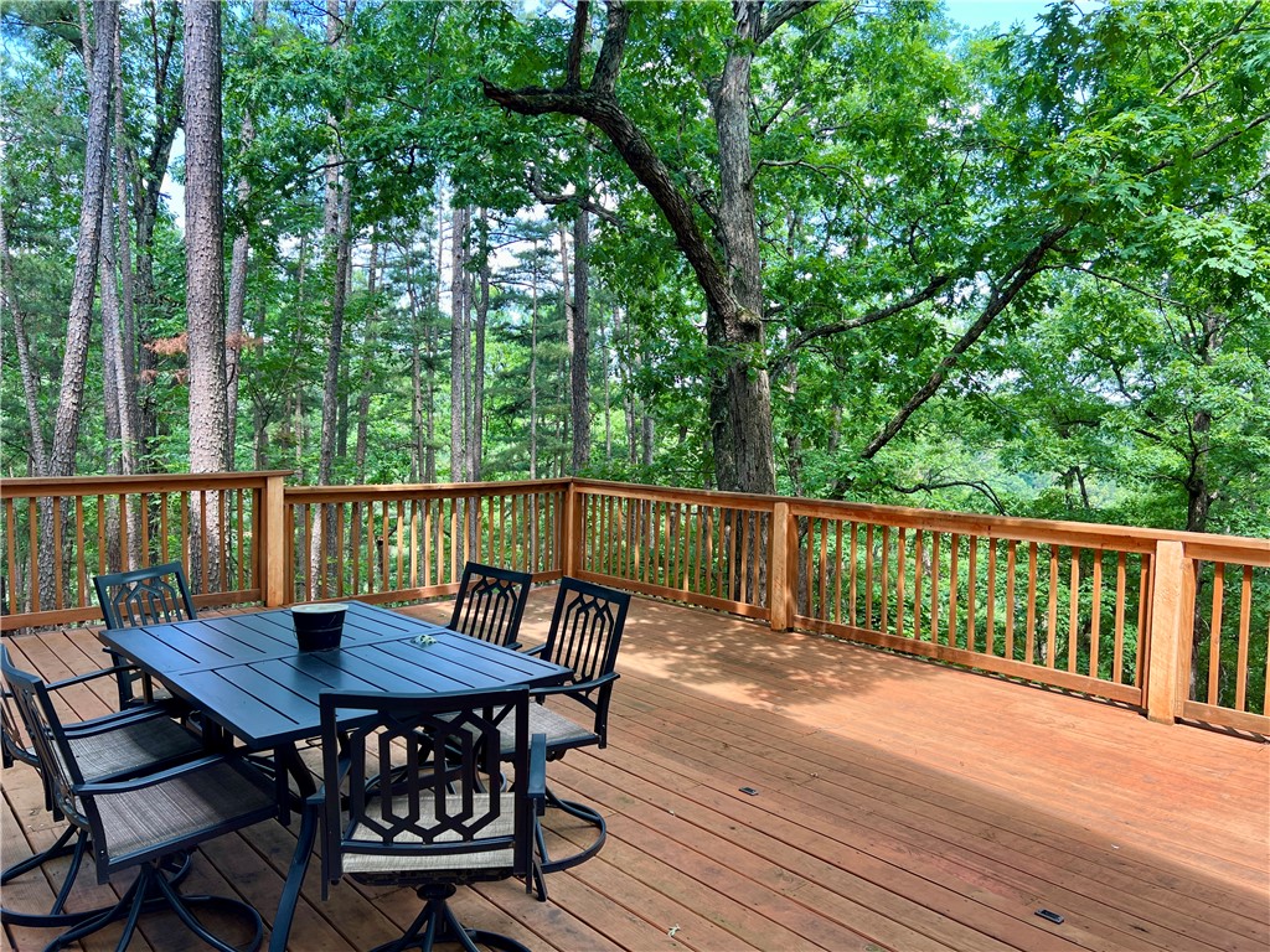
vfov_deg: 53.1
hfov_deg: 67.3
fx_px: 954
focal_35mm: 26
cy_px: 476
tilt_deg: -3.8
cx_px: 635
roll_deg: -0.8
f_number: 1.5
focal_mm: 5.7
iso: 40
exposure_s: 1/220
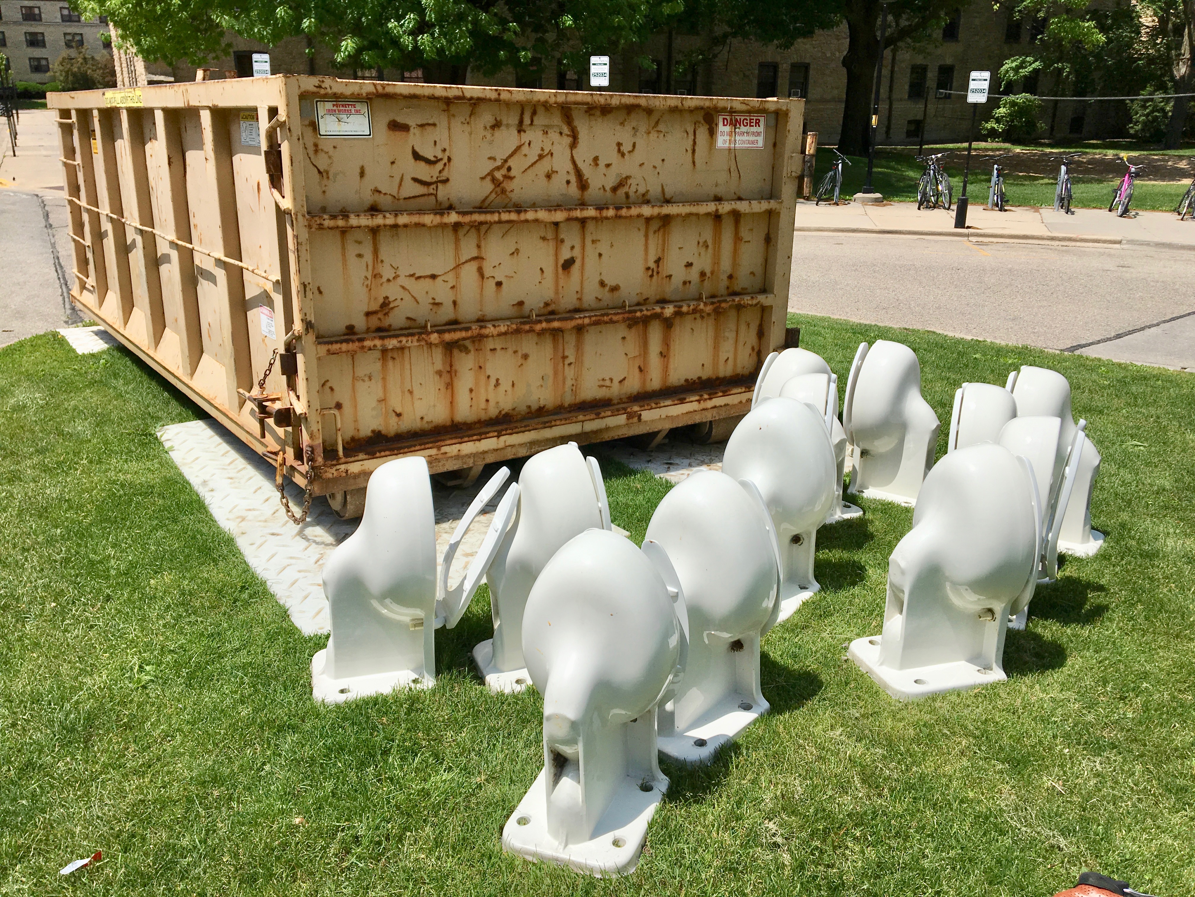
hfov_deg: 61.7
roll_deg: +0.2
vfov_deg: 48.2
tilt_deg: -19.6
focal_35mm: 29
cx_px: 598
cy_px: 448
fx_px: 1001
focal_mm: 4.15
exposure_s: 1/3205
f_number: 2.2
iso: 25
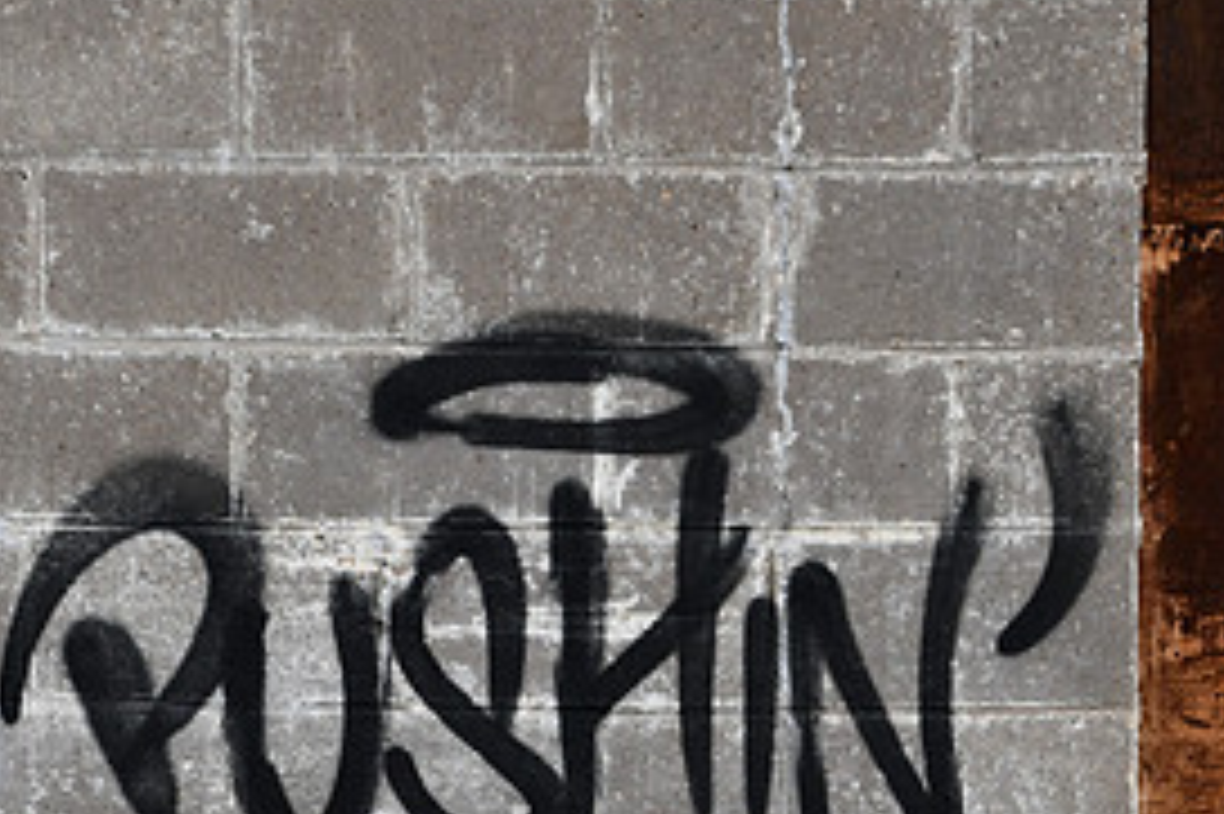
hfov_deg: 5.0
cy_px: 771
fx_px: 14135
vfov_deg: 3.3
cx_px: 580
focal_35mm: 416
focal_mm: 130
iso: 180
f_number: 8
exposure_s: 1/250
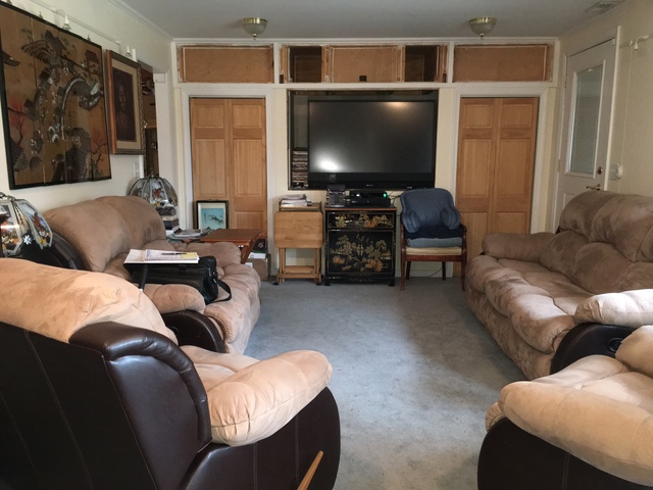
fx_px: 547
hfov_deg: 61.7
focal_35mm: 29
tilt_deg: -8.9
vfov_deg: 48.2
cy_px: 245
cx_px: 326
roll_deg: -1.2
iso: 200
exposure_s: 1/16
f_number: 2.2
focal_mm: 4.15
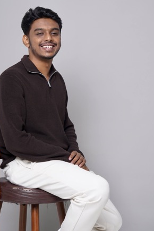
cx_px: 67
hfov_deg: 13.5
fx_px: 650
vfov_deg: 20.1
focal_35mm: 101
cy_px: 95
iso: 200
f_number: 3.5
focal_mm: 45.9
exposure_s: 1/160
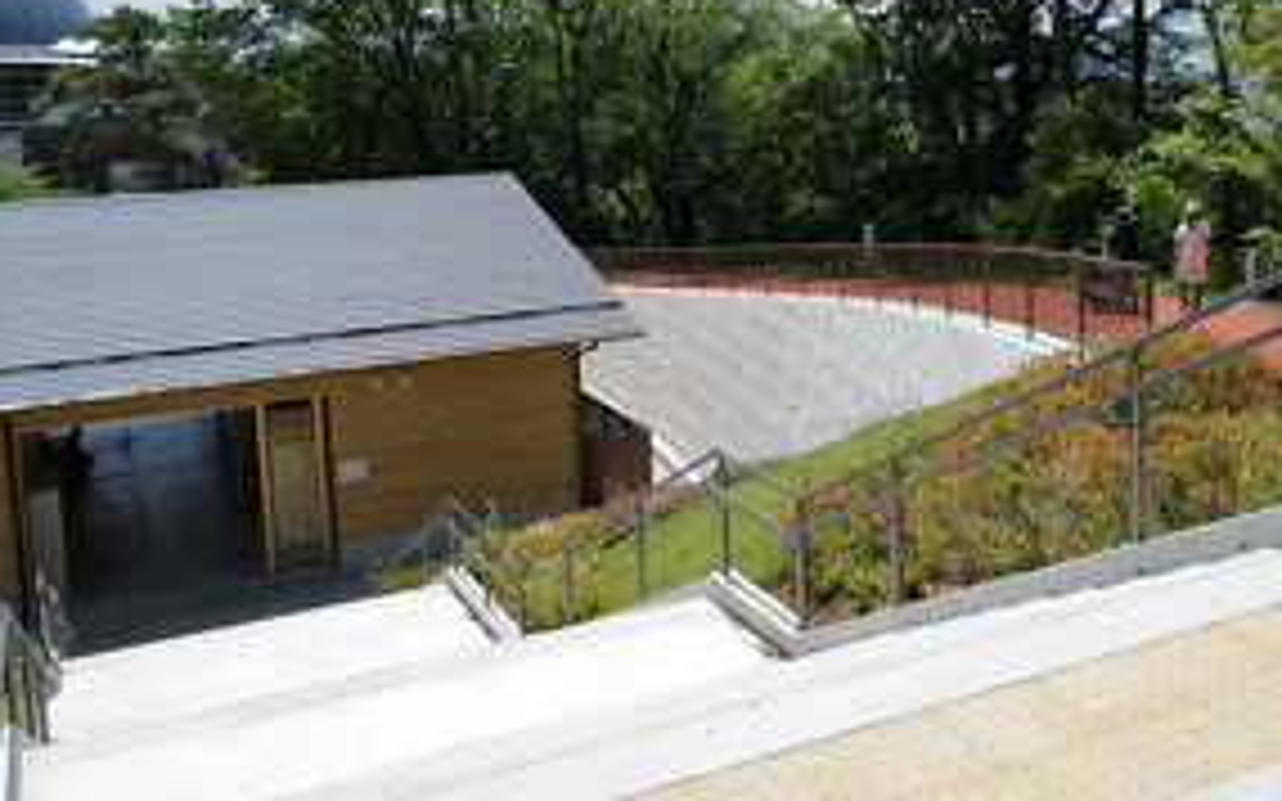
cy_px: 250
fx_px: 1397
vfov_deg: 31.7
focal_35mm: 40
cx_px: 814
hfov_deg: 48.7
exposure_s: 1/500
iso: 100
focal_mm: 28
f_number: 5
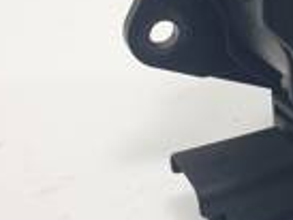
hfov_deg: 23.2
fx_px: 644
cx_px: 366
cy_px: 15
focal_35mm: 76
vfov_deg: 19.0
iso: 50
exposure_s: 1/173
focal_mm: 4.3
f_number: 2.4
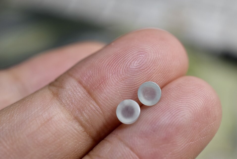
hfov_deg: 33.4
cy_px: 80
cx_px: 118
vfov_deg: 22.7
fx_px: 395
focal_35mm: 60
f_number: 7.1
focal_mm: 40
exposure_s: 1/200
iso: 400
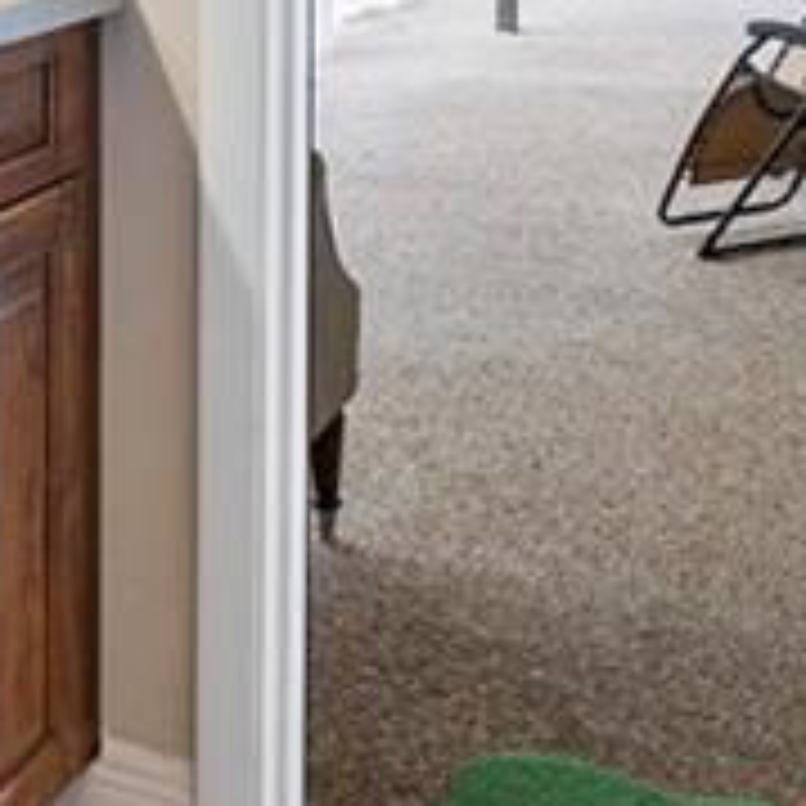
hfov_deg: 22.1
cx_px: -126
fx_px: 1923
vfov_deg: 21.5
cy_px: -230
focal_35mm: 73
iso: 160
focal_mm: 10
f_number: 11
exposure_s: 1/4
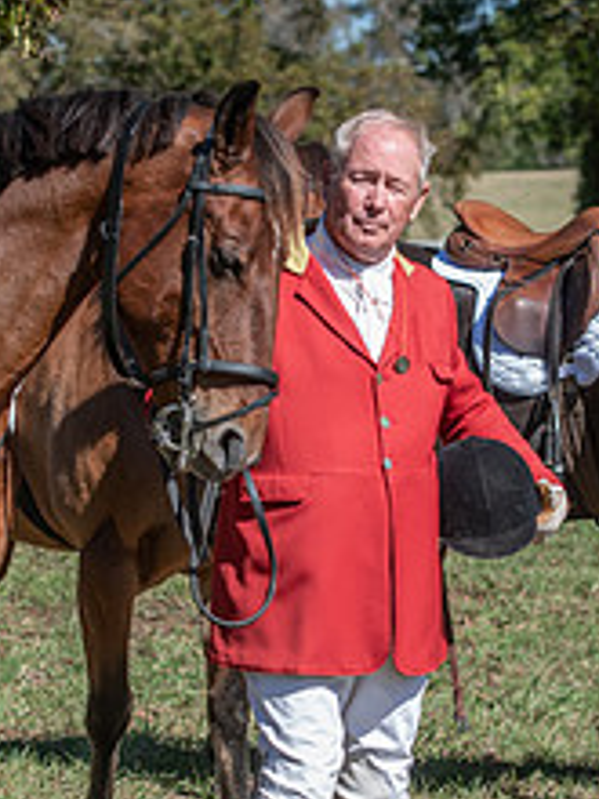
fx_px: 4130
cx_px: 346
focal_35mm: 179
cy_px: 366
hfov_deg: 8.3
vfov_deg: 11.0
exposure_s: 1/250
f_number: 4.5
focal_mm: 70
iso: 100
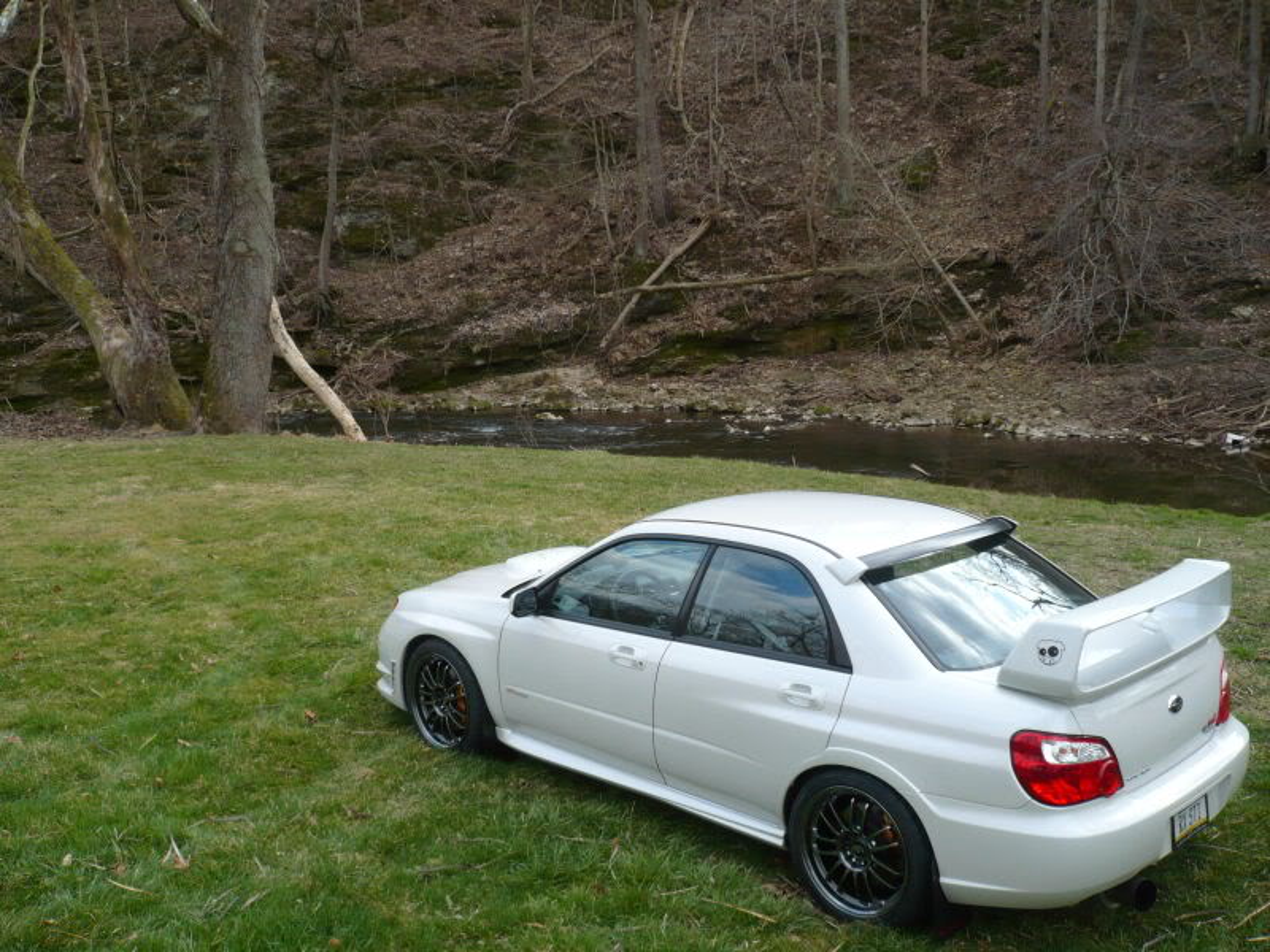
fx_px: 1284
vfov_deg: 40.7
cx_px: 635
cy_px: 476
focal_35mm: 35
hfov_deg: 52.6
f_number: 2.8
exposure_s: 1/320
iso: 100
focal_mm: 5.8
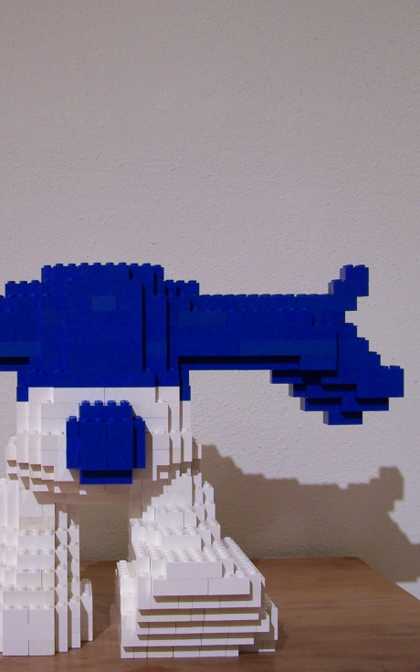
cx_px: 104
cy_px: 337
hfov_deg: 22.9
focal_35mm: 56
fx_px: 1027
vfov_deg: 36.3
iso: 80
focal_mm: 6.3
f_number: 2.8
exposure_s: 1/2
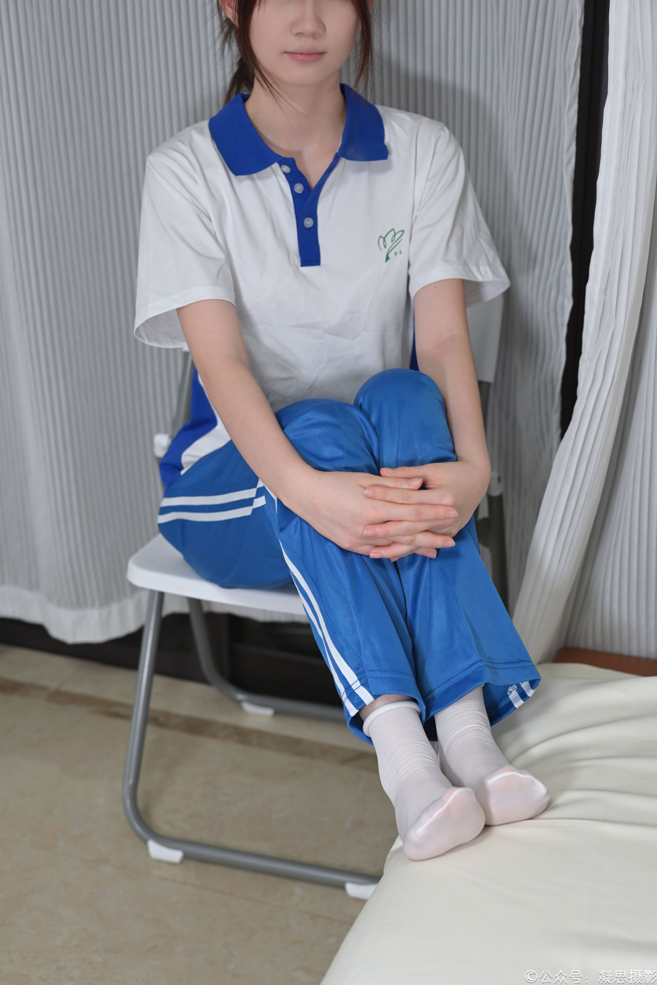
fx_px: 1588
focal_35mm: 58
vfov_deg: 34.5
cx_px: 328
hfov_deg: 23.4
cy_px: 492
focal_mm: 58
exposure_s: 1/100
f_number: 3.5
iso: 1000
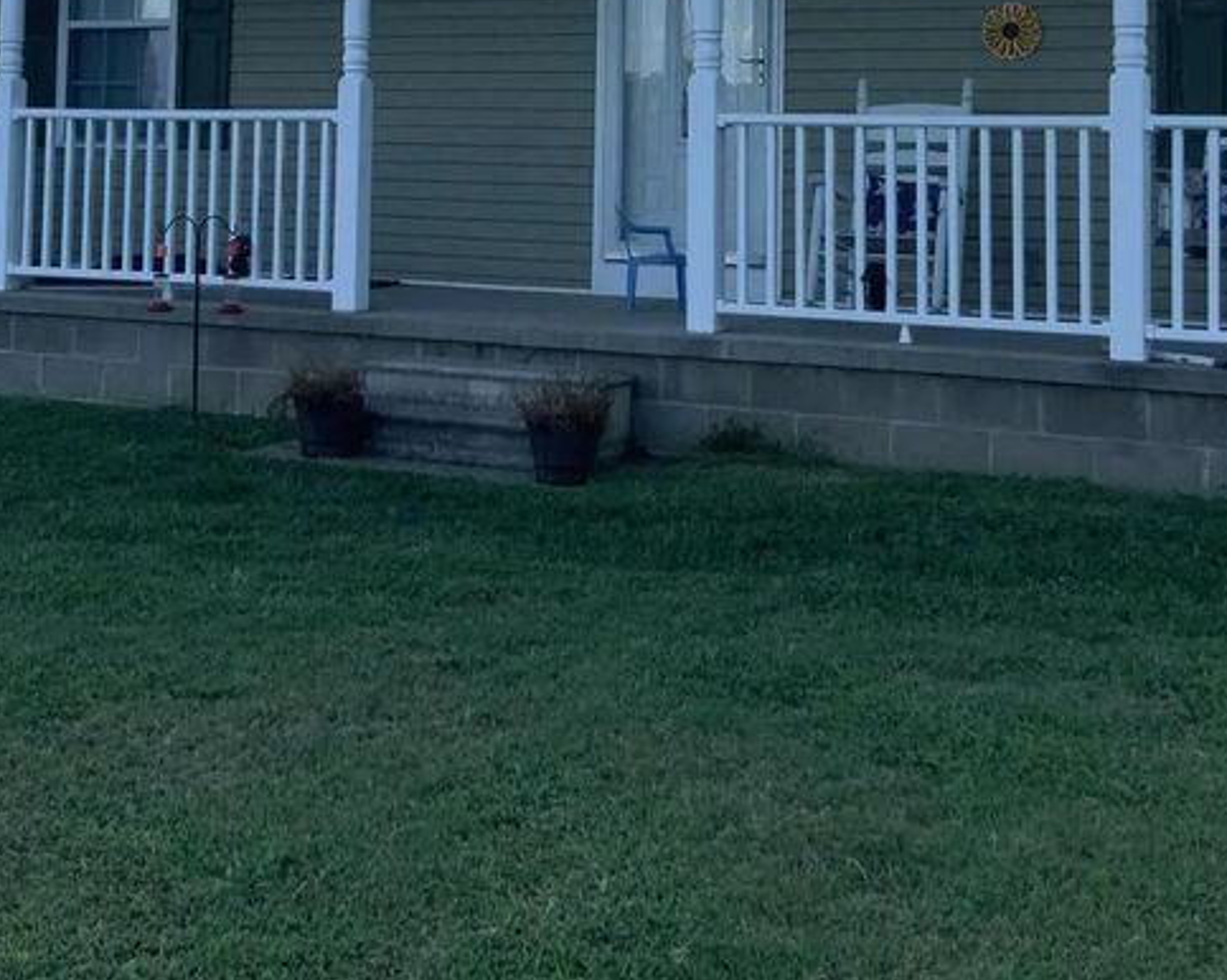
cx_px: 513
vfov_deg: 24.4
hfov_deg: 31.4
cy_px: 46
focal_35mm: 60
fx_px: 2178
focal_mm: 3
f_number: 1.8
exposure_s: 1/1144
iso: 16
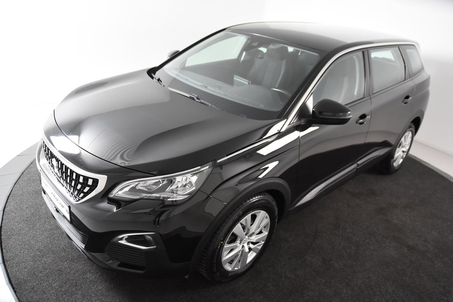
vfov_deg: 43.6
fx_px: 378
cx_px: 226
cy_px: 151
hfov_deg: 61.9
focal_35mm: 30
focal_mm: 20
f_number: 3.2
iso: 1600
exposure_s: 1/40
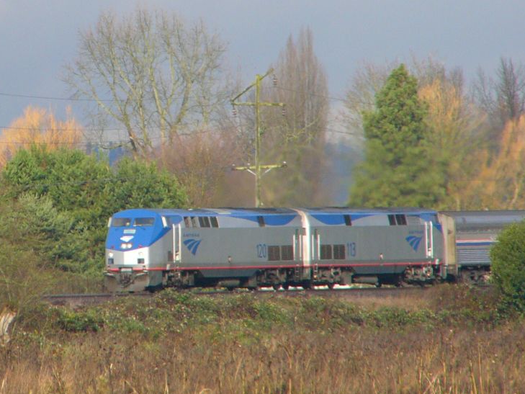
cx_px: 248
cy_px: 215
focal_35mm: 474
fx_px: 7190
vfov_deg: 3.1
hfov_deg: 4.2
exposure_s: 1/500
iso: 100
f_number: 4
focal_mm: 72
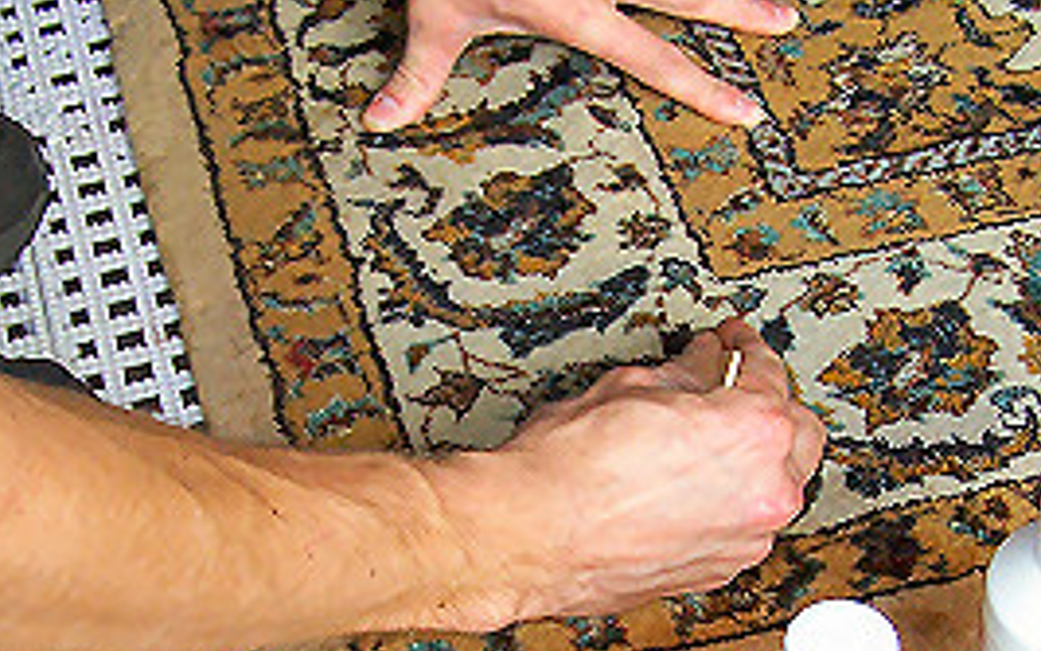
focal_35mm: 83
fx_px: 2355
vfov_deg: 15.6
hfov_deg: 24.9
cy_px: 573
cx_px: 616
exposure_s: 1/125
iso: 140
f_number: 2.8
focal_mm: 6.3
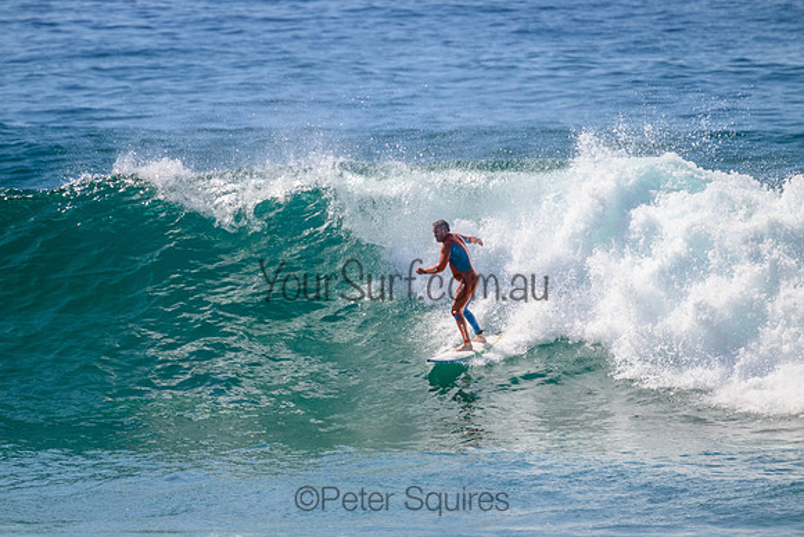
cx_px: 402
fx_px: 17870
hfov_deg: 2.6
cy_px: 268
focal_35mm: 800
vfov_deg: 1.7
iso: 800
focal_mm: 800
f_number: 11
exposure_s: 1/2000
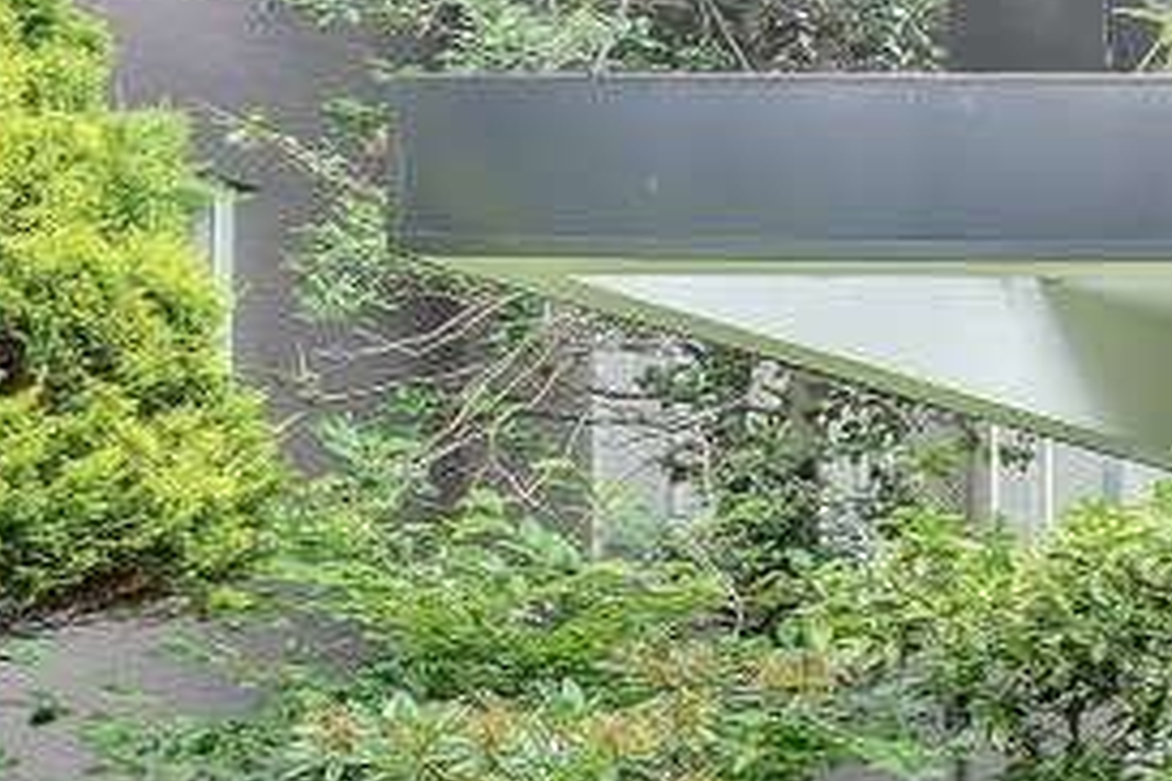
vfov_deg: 16.0
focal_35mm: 83
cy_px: 875
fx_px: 2702
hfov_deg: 15.7
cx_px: 2657
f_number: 8
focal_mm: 14
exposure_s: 1/100
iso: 400
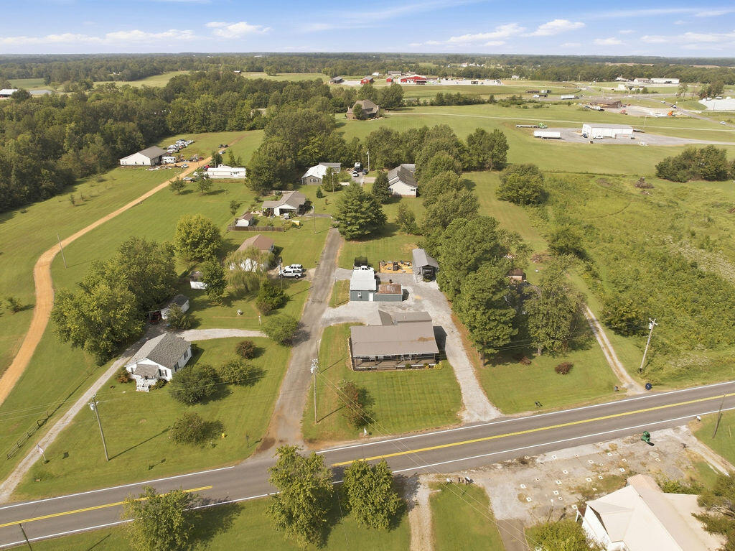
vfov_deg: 56.8
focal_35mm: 24
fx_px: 509
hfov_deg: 71.6
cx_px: 368
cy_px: 276
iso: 100
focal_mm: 12.3
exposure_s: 1/800
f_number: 4.5
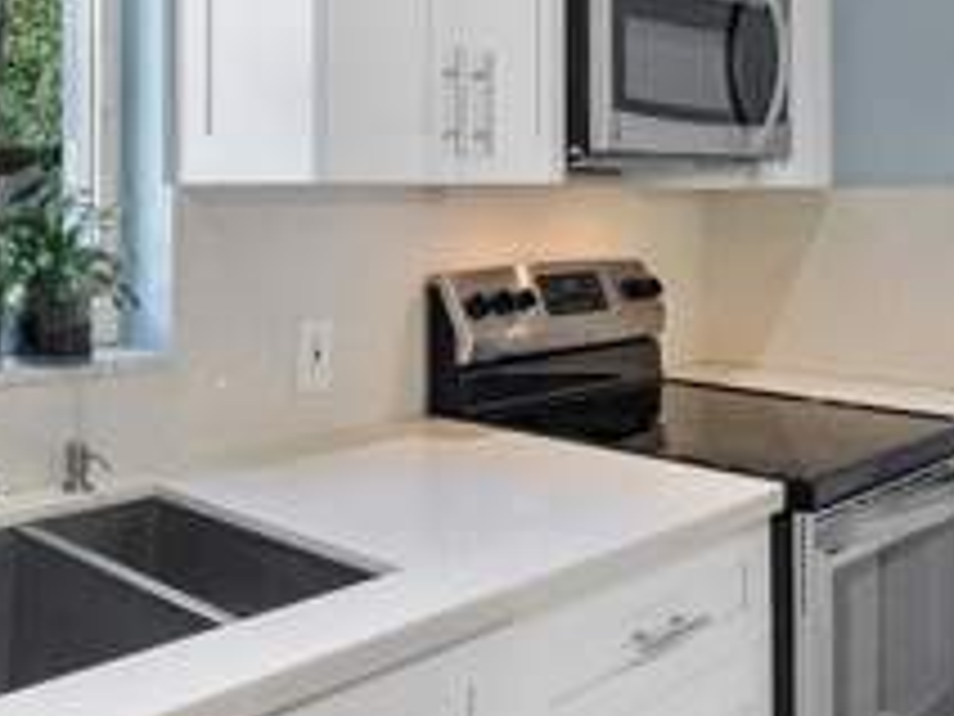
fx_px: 1020
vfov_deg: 38.0
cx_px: 45
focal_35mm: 37
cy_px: 205
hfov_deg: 44.2
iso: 2000
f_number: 8
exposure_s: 1/45
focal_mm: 11
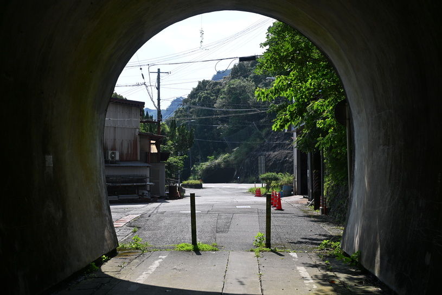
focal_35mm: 49
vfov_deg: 27.6
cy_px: 148
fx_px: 598
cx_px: 221
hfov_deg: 40.5
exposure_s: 1/320
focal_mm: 32.5
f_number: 7.1
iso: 100
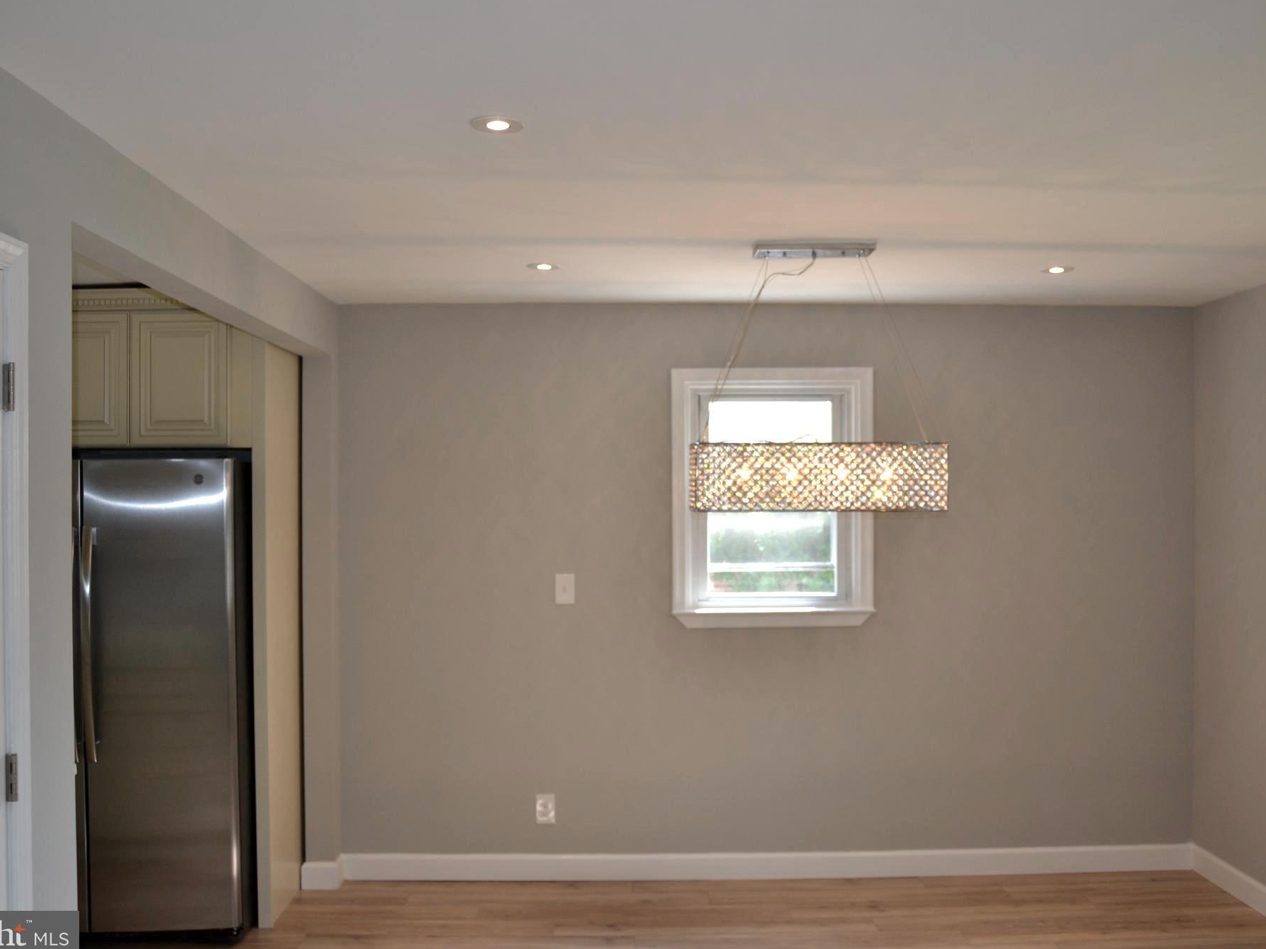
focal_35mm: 33
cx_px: 646
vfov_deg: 42.9
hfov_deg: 55.4
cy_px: 480
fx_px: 1207
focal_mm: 20
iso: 220
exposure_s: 1/125
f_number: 4
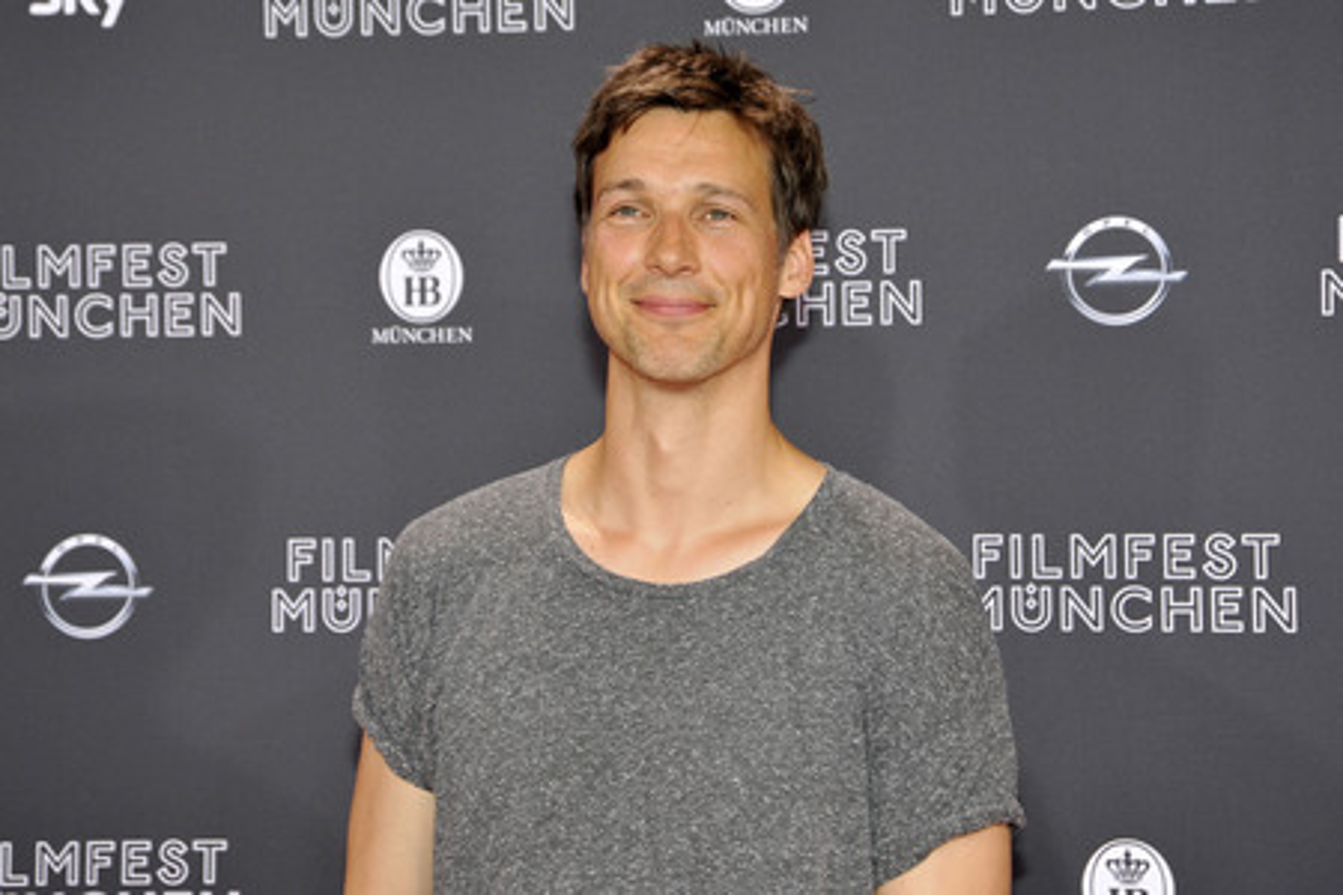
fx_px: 3730
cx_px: 672
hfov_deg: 20.4
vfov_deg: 13.7
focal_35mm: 100
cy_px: 448
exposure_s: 1/250
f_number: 8
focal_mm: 100
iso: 1600
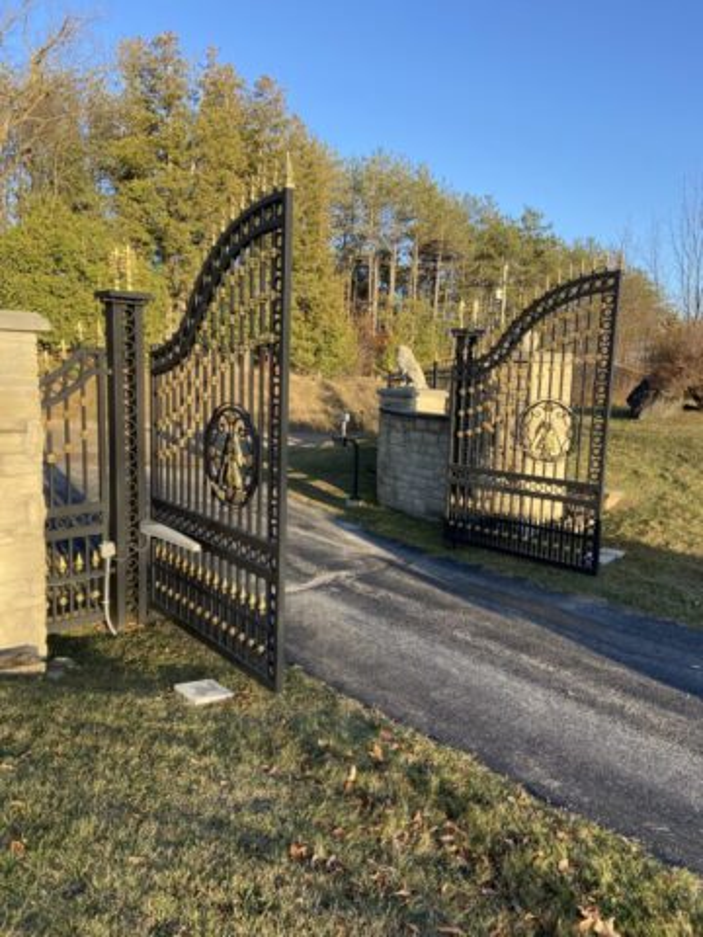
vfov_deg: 67.3
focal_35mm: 26
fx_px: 704
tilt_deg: -6.8
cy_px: 468
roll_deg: -2.1
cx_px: 352
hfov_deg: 53.1
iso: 32
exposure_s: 1/782
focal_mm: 4.25
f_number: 1.8
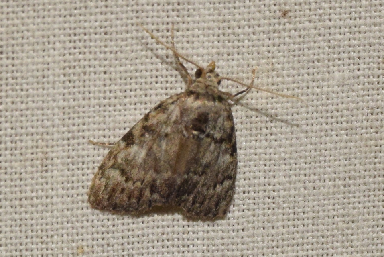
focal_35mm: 210
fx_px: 2242
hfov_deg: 9.8
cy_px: 128
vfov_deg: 6.6
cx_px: 192
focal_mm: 140
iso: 500
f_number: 16
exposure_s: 1/160
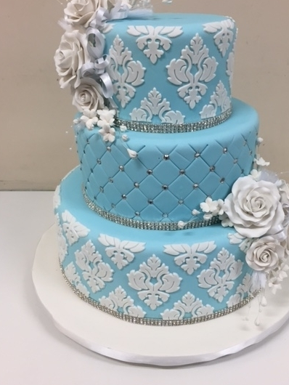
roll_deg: -0.6
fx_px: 389
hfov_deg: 40.6
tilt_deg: -27.1
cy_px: 187
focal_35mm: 35
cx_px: 165
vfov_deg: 52.6
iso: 32
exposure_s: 1/33
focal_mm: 4.15
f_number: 2.2
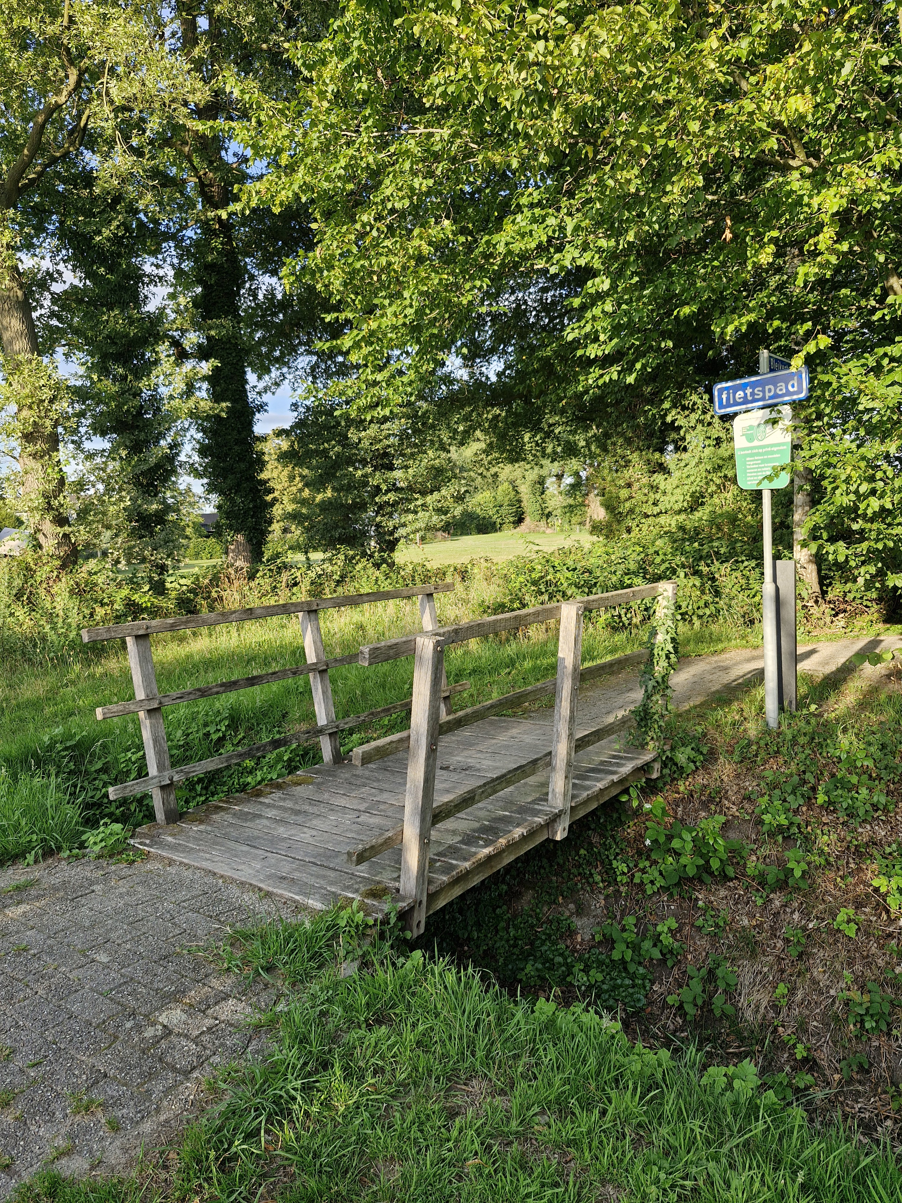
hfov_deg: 58.9
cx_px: 451
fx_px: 799
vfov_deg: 73.9
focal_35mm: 23
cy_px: 602
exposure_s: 1/329
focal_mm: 5.54
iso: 50
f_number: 1.8
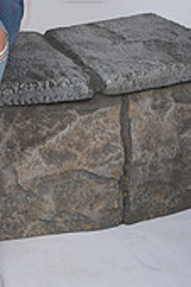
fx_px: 1499
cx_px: -109
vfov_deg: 10.8
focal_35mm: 188
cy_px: -56
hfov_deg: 7.2
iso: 160
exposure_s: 1/250
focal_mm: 55
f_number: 9
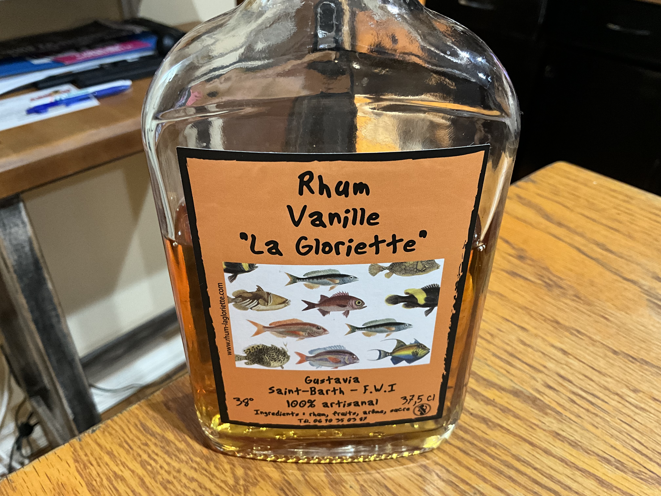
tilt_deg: -35.1
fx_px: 554
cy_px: 248
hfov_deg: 61.7
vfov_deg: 48.2
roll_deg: -0.8
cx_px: 330
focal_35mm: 29
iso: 320
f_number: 1.8
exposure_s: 1/32
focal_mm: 3
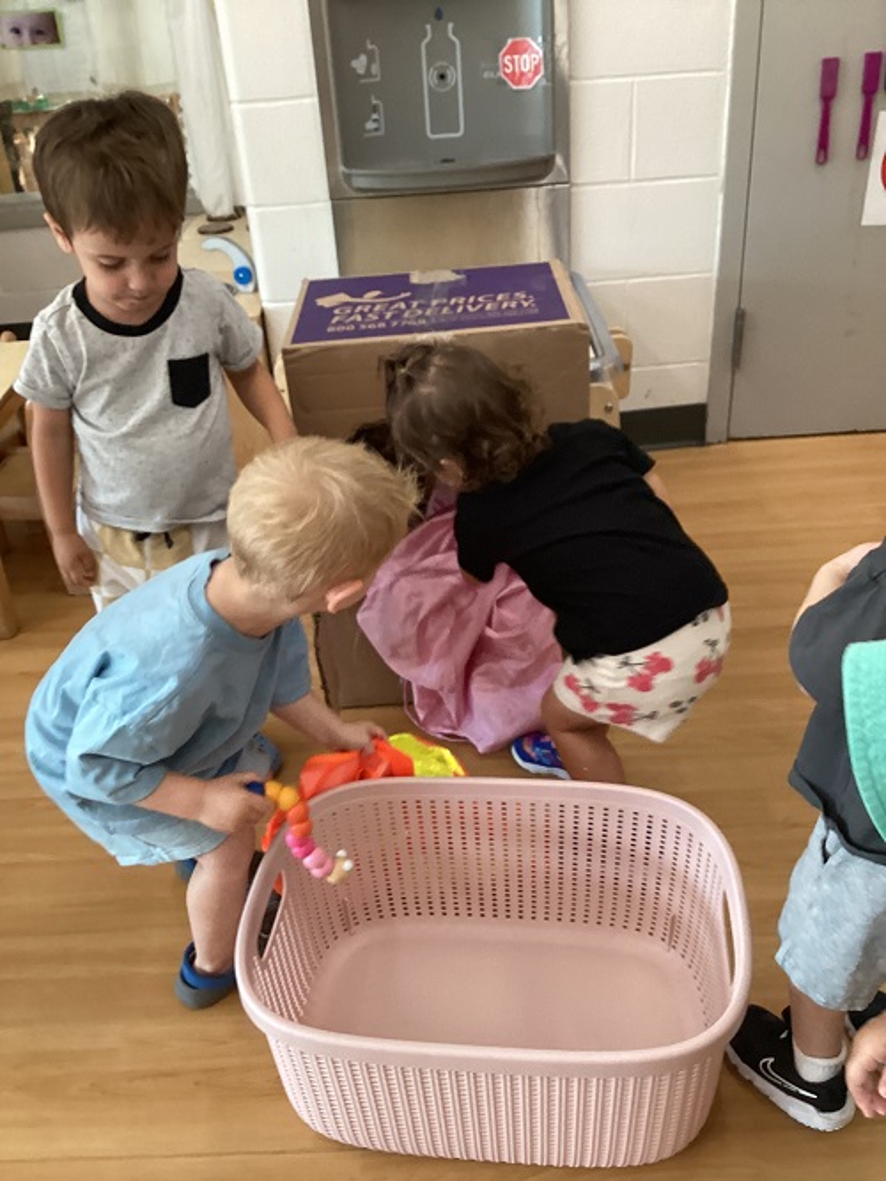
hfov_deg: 45.5
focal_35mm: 31
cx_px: 443
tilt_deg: -29.4
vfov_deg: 58.3
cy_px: 590
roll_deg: +3.8
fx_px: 1057
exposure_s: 1/60
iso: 250
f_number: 2.4
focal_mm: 3.3
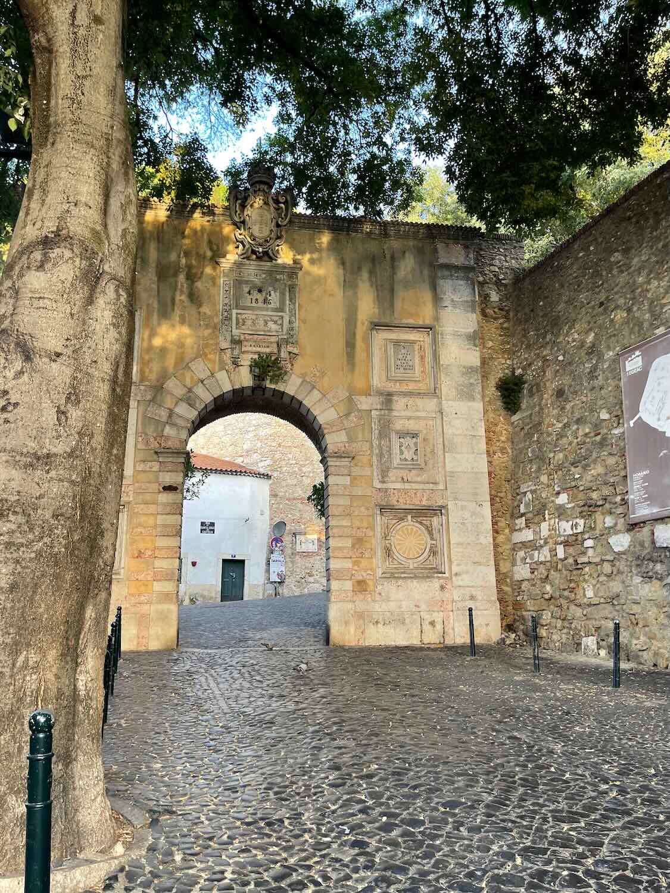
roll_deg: -1.7
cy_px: 446
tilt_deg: +11.8
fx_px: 671
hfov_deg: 53.1
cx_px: 335
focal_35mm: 26
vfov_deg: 67.3
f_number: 1.6
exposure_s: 1/121
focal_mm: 5.1
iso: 80
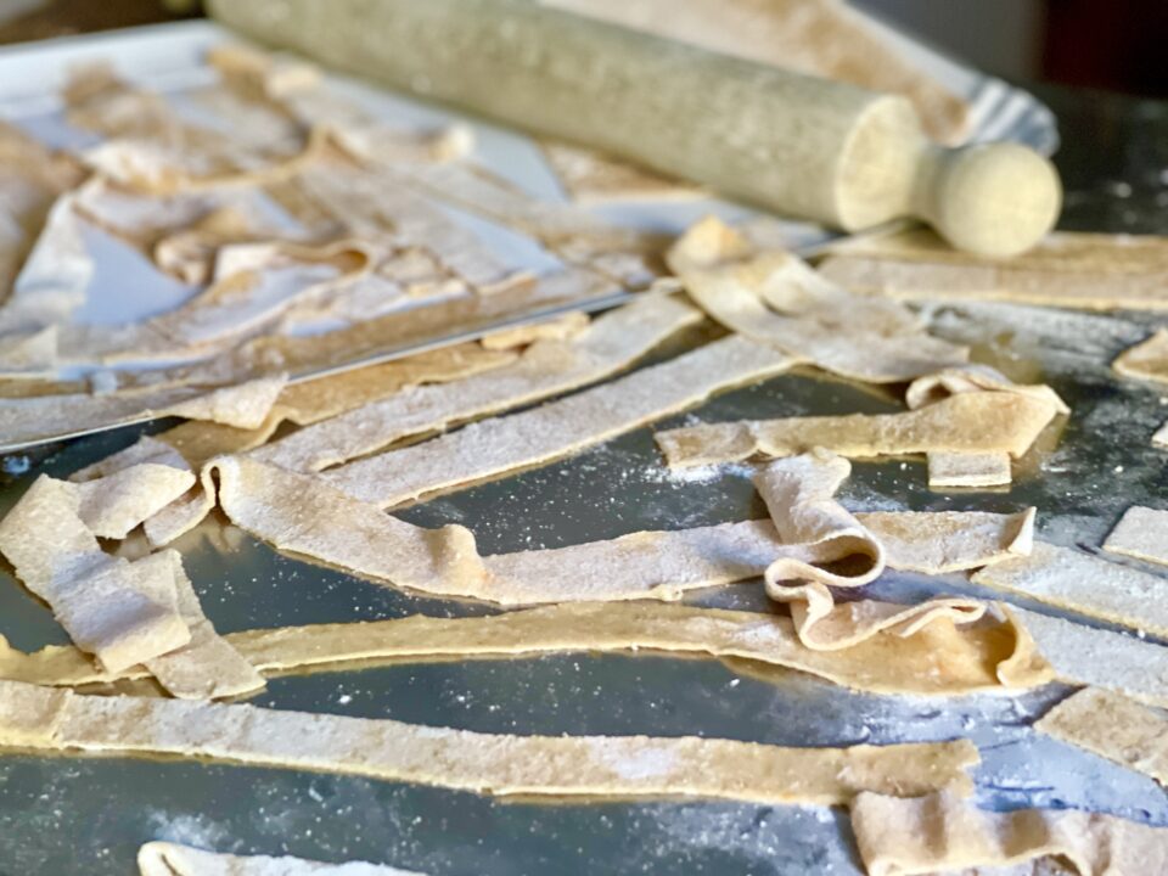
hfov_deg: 30.3
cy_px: 438
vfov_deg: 22.9
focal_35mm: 64
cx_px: 584
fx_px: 2159
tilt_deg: -31.0
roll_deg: +1.4
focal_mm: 7.5
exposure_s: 1/26
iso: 400
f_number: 2.2
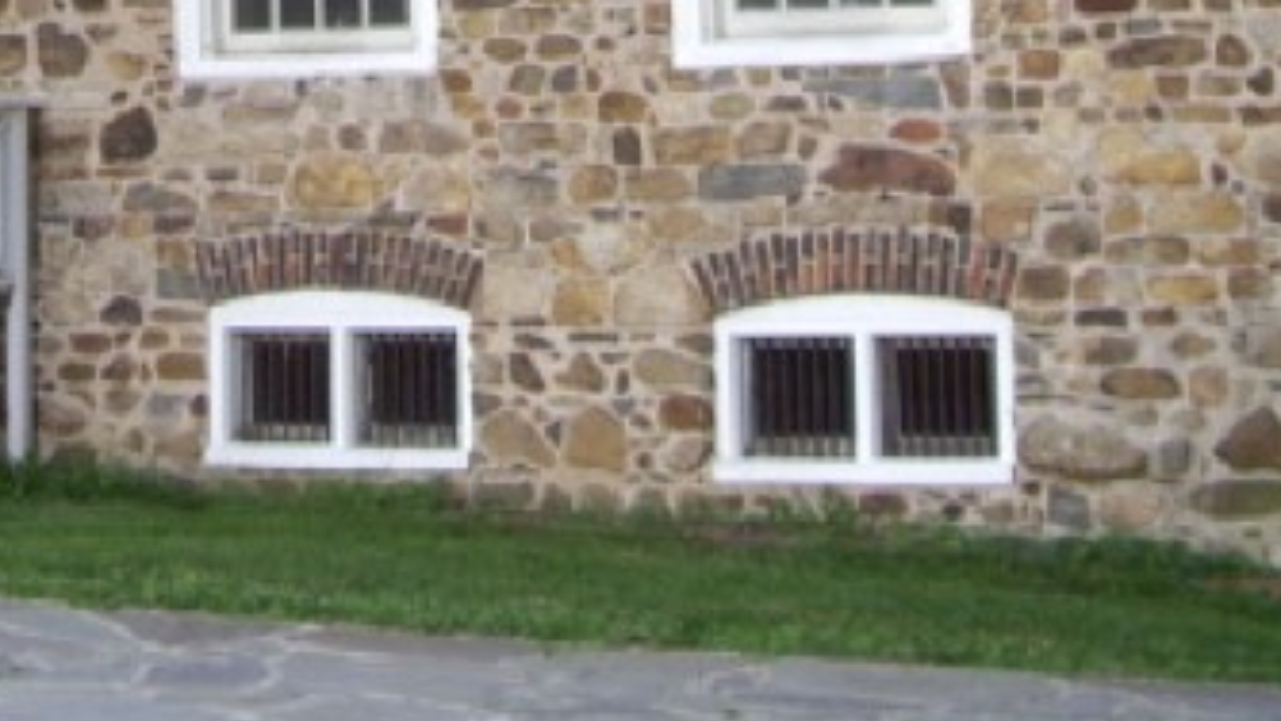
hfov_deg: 16.8
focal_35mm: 127
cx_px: 284
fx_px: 4314
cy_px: -558
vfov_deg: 9.1
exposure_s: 1/50
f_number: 2.8
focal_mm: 7.9
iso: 100
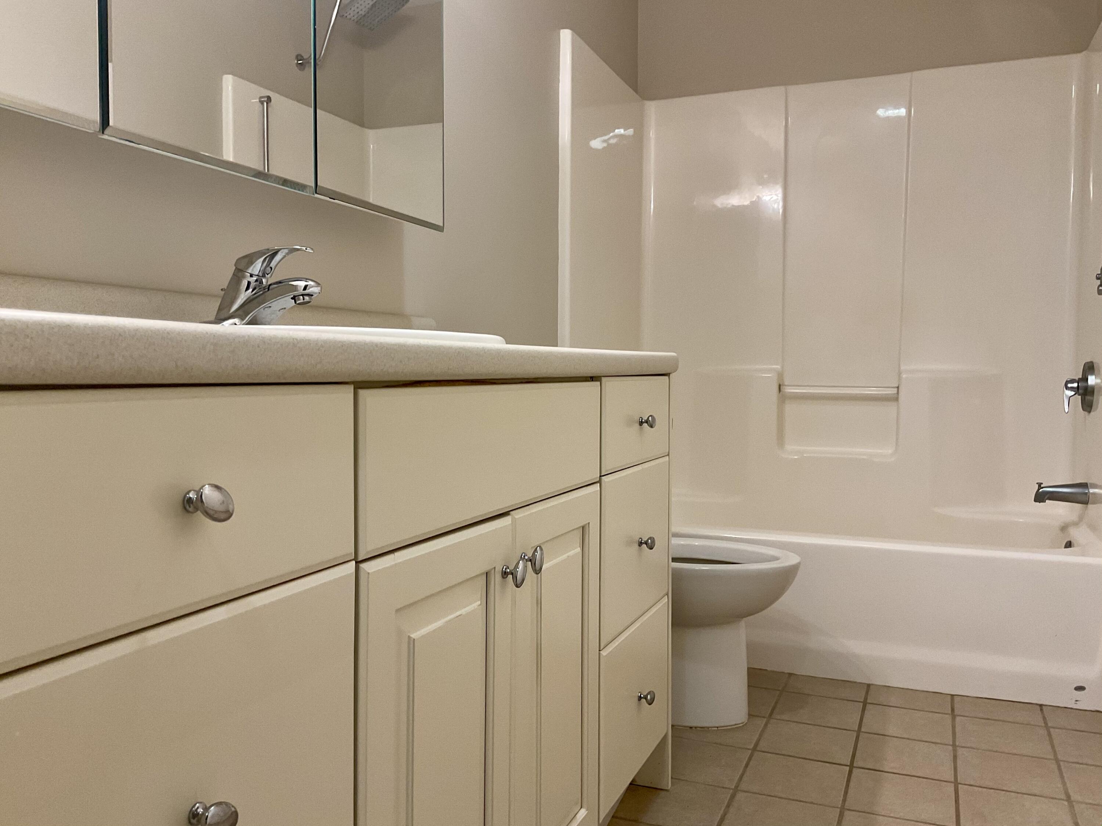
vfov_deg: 48.2
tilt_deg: -3.0
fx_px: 923
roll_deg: -0.2
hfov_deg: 61.7
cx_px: 551
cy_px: 413
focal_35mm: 29
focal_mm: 3
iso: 64
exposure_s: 1/60
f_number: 1.8
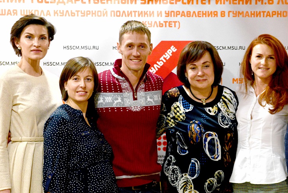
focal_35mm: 94
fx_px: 752
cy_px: 148
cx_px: 172
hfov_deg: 21.6
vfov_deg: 14.5
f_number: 3.5
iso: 3200
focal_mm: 58
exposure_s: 1/160
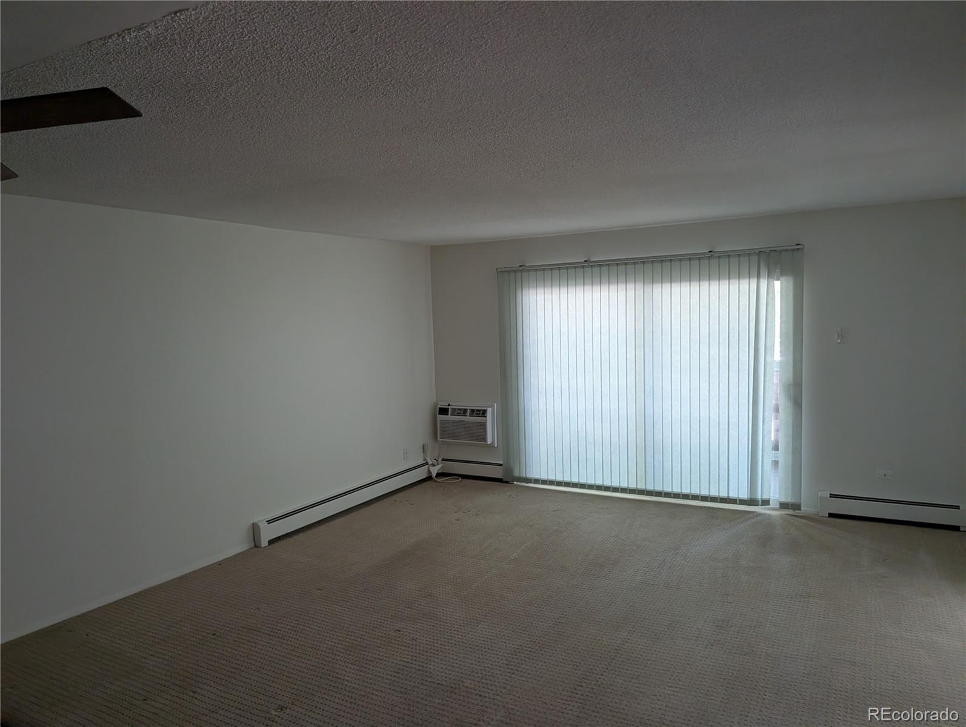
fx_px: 671
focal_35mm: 24
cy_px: 364
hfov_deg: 71.5
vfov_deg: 56.9
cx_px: 483
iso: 1137
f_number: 1.68
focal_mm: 6.9
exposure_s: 1/197
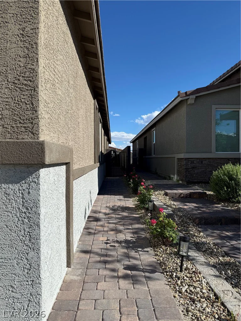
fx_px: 223
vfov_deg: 71.6
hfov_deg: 56.8
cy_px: 160
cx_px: 120
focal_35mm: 24
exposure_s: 1/6173
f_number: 1.78
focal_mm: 6.76
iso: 80
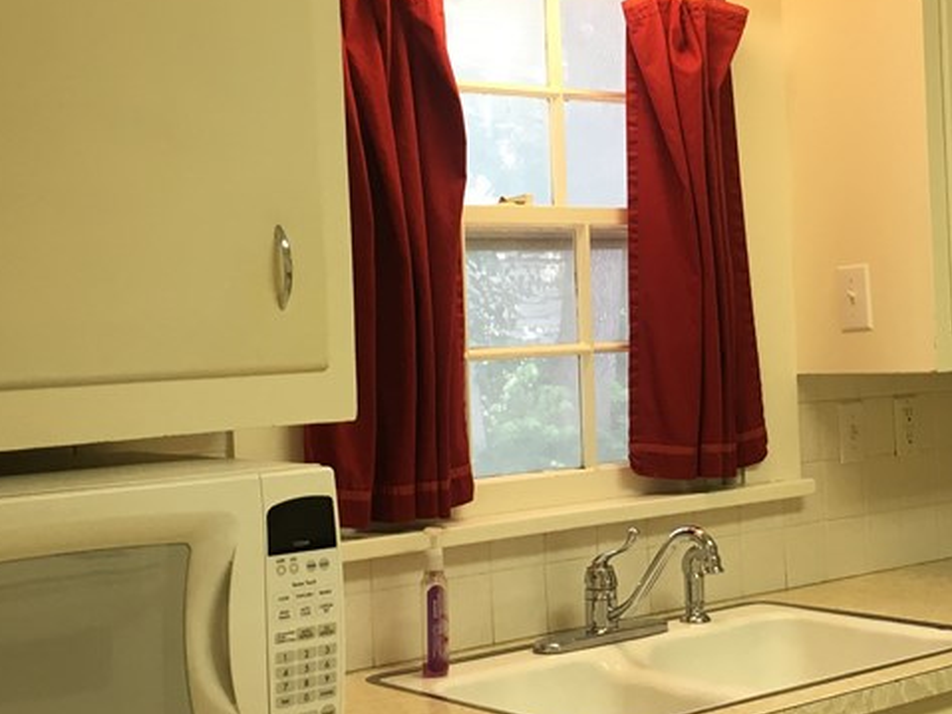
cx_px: 622
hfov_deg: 31.0
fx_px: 1705
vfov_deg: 23.6
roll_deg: +3.9
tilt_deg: +0.8
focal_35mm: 62
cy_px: 320
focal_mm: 4.15
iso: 50
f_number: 2.2
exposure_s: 1/30
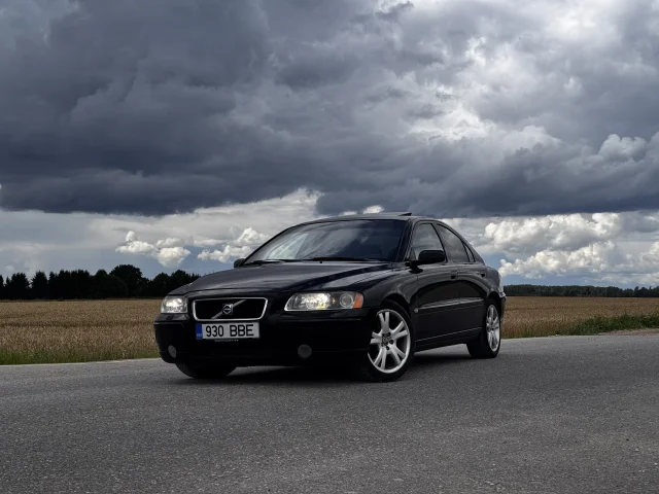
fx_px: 914
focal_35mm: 48
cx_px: 330
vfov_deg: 30.3
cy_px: 247
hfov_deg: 39.7
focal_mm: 6.76
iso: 64
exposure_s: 1/2833
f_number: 1.78
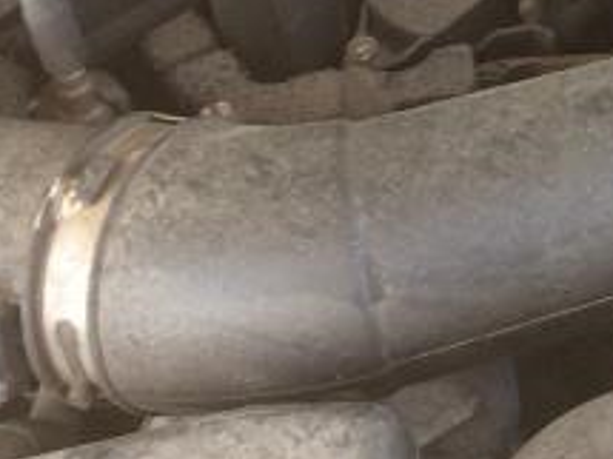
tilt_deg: -44.8
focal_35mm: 108
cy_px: -157
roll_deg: -0.1
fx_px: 1911
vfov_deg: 13.2
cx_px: 1112
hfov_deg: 15.6
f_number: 2.2
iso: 50
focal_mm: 4.15
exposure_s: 1/120
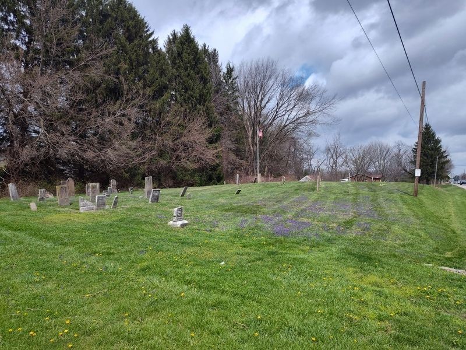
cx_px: 233
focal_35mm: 23
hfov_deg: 73.9
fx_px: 310
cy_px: 175
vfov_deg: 58.9
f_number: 1.8
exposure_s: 1/2455
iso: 100
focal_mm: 5.56
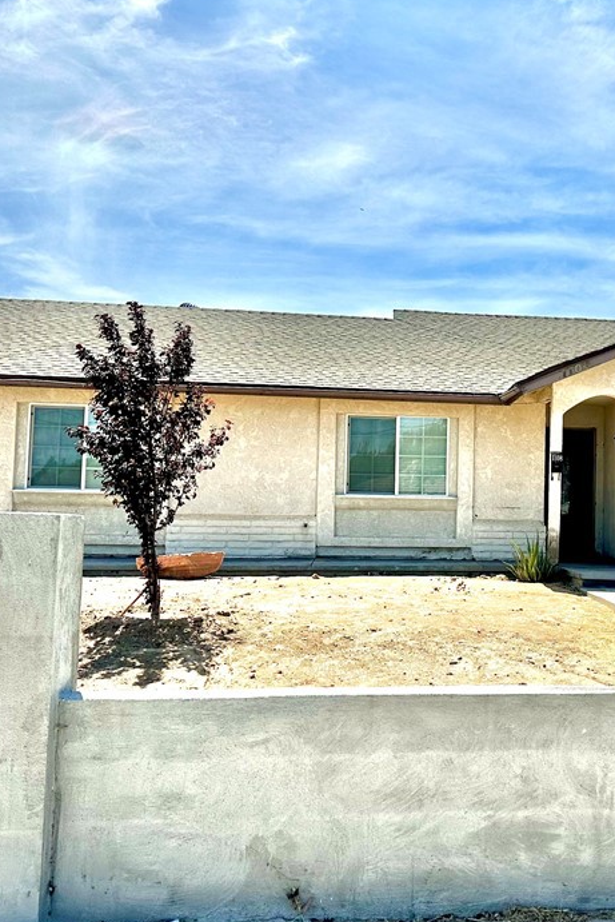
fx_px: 948
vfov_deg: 51.9
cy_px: 450
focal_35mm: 37
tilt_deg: +3.3
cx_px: 499
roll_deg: -1.5
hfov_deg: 34.8
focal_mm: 6.86
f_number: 1.78
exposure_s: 1/7042
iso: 80
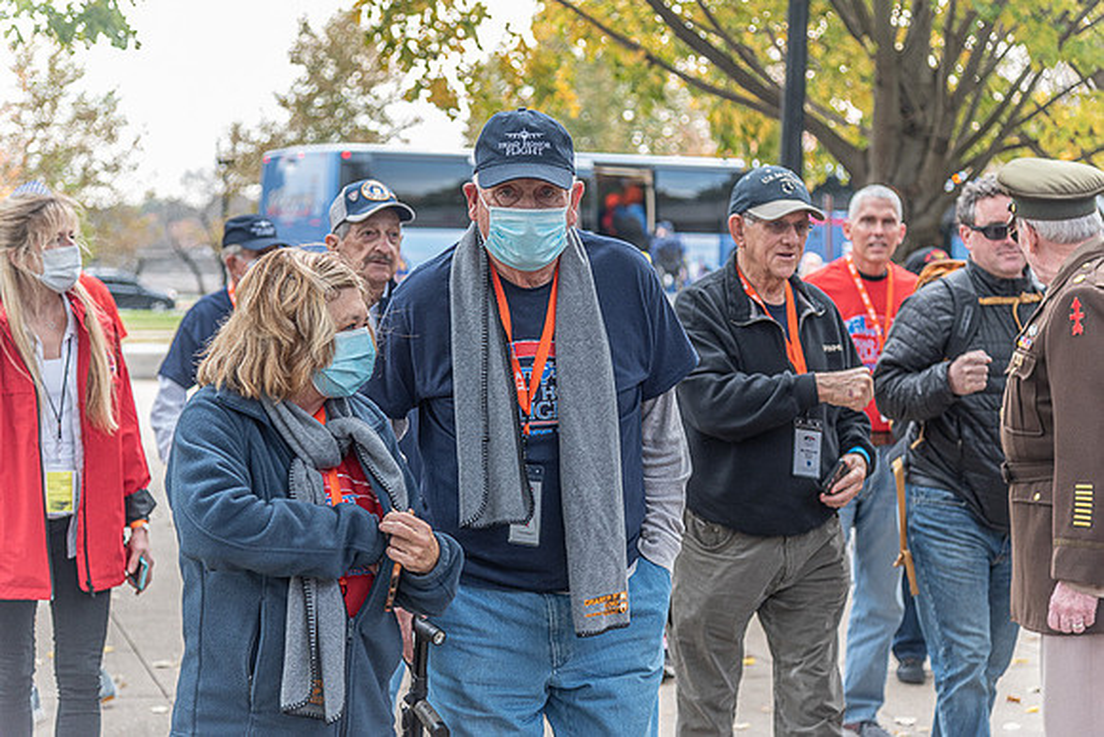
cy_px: 368
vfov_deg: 19.5
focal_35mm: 70
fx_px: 2147
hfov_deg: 28.8
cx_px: 552
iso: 500
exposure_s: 1/250
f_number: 4
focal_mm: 70
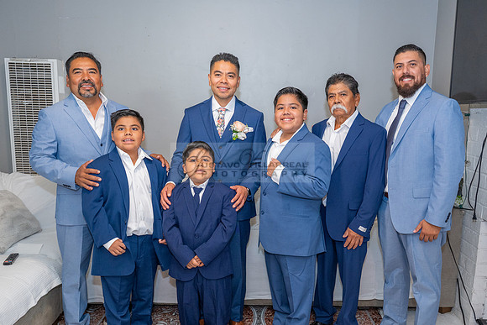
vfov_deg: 39.3
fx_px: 453
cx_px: 264
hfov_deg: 56.4
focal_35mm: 34
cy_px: 188
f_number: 3.2
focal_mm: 24
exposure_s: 1/125
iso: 640
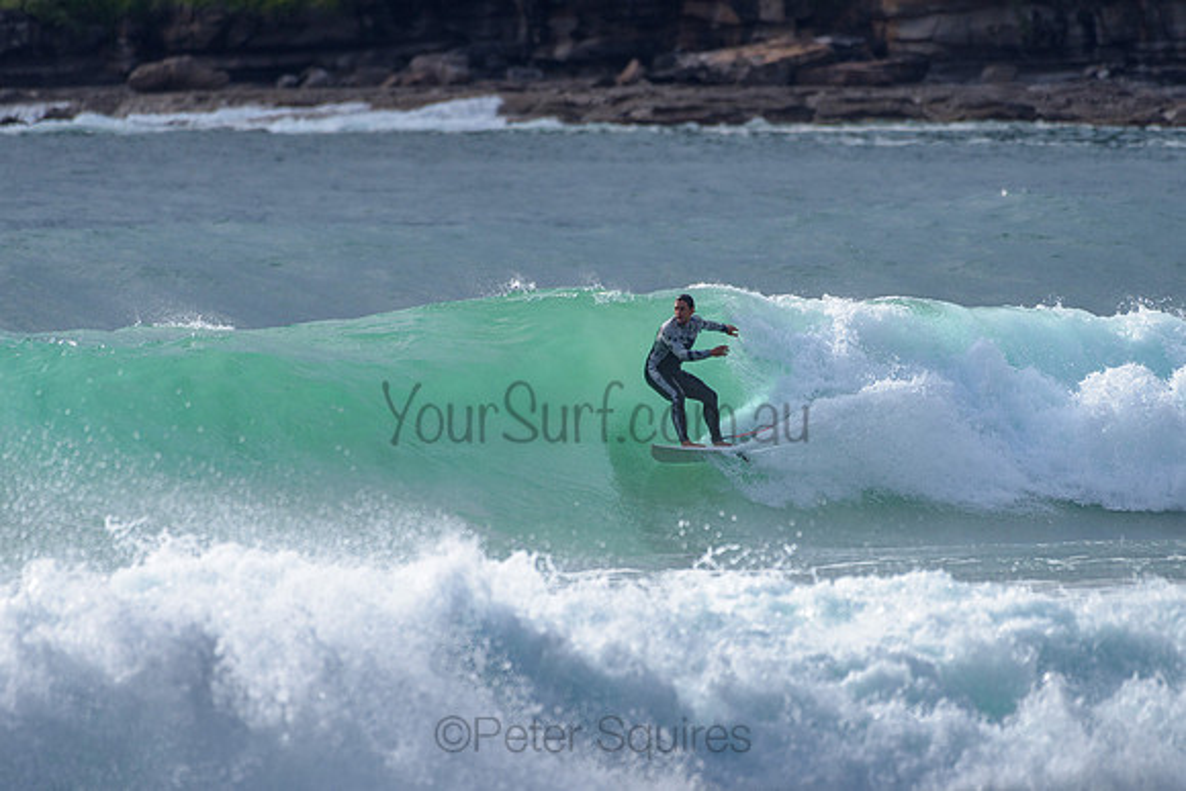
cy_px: 394
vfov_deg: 2.2
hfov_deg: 3.4
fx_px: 20202
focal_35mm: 613
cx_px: 588
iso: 160
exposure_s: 1/2000
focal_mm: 500
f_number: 5.6
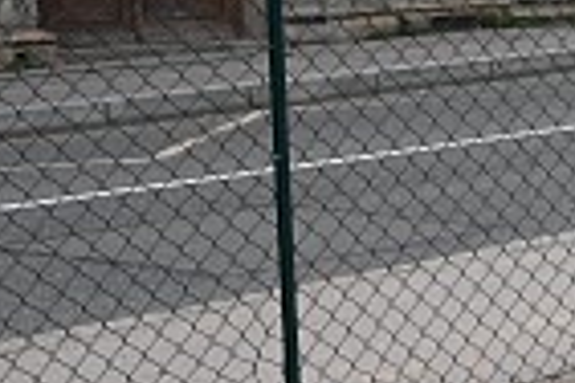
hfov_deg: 10.2
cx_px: 1566
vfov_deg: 8.4
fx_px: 2619
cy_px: 136
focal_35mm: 164
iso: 500
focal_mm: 29
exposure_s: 1/160
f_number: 13
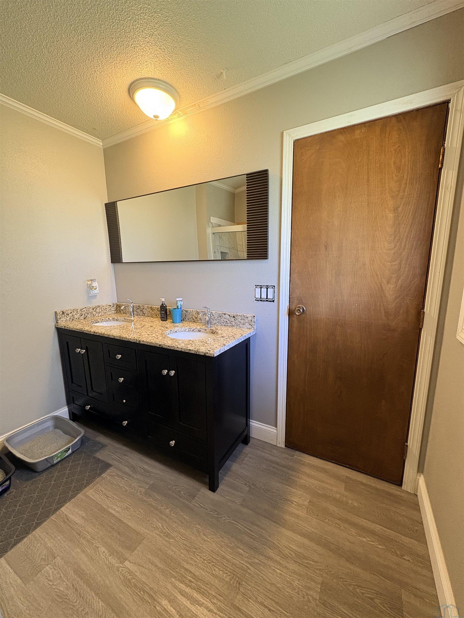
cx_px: 232
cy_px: 309
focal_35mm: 14
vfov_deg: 102.1
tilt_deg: -8.1
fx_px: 250
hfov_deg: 85.7
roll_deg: +0.6
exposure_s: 1/60
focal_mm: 2.22
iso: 250
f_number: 2.2
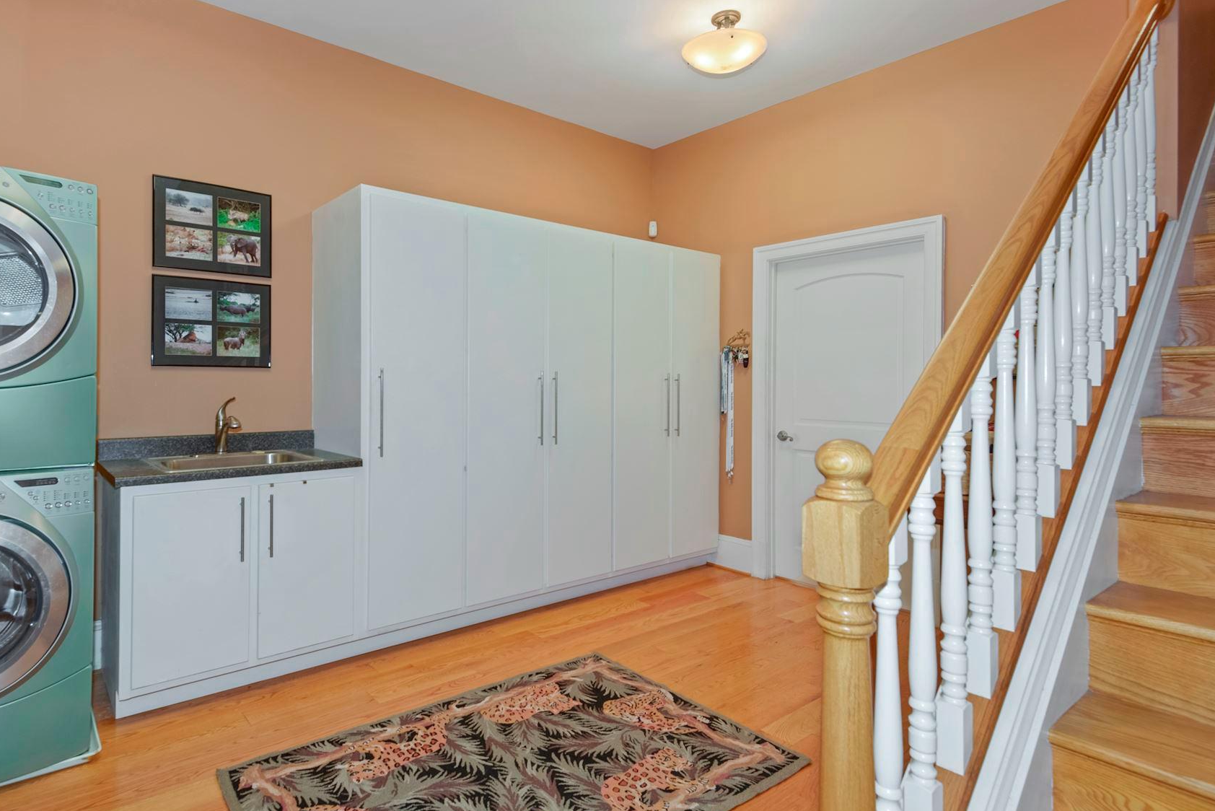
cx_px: 532
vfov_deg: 64.6
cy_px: 389
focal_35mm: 19
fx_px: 641
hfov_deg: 86.5
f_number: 8
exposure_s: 1/40
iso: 200
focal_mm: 16
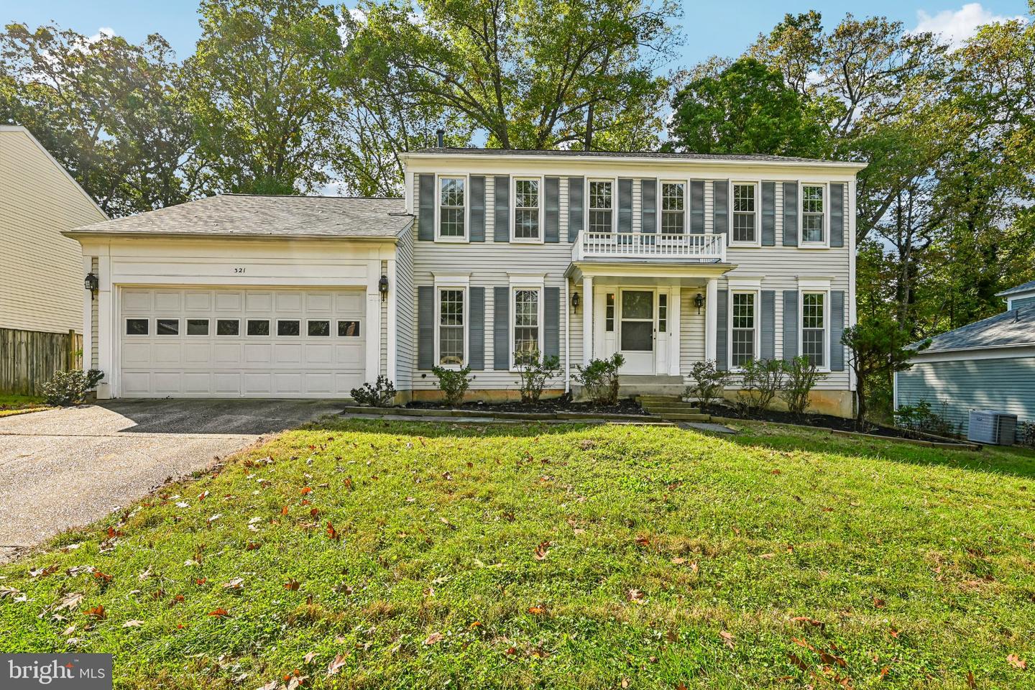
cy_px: 345
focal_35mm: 16
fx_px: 474
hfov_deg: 95.0
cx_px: 518
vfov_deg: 72.1
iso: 100
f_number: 8
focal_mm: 16.5
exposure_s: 1/125
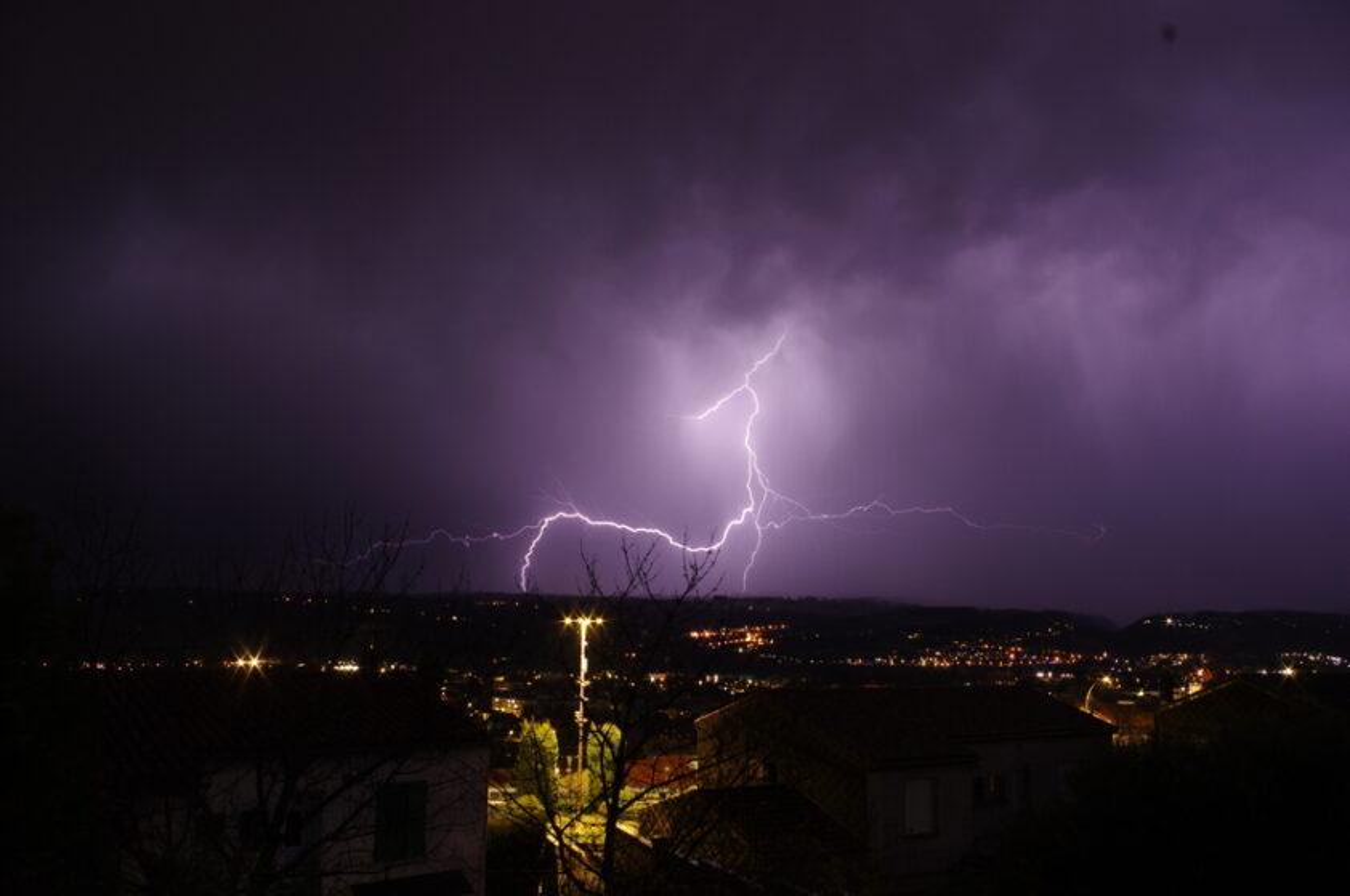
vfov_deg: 47.8
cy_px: 448
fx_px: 1011
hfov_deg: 67.5
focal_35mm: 27
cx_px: 675
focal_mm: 18
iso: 200
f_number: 9
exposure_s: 30
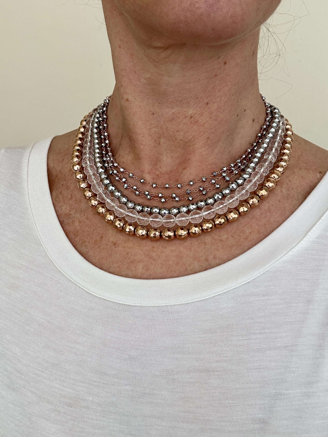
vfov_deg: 60.0
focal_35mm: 30
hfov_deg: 46.8
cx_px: 164
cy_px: 218
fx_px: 379
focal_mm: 2.69
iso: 40
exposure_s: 1/121
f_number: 1.9
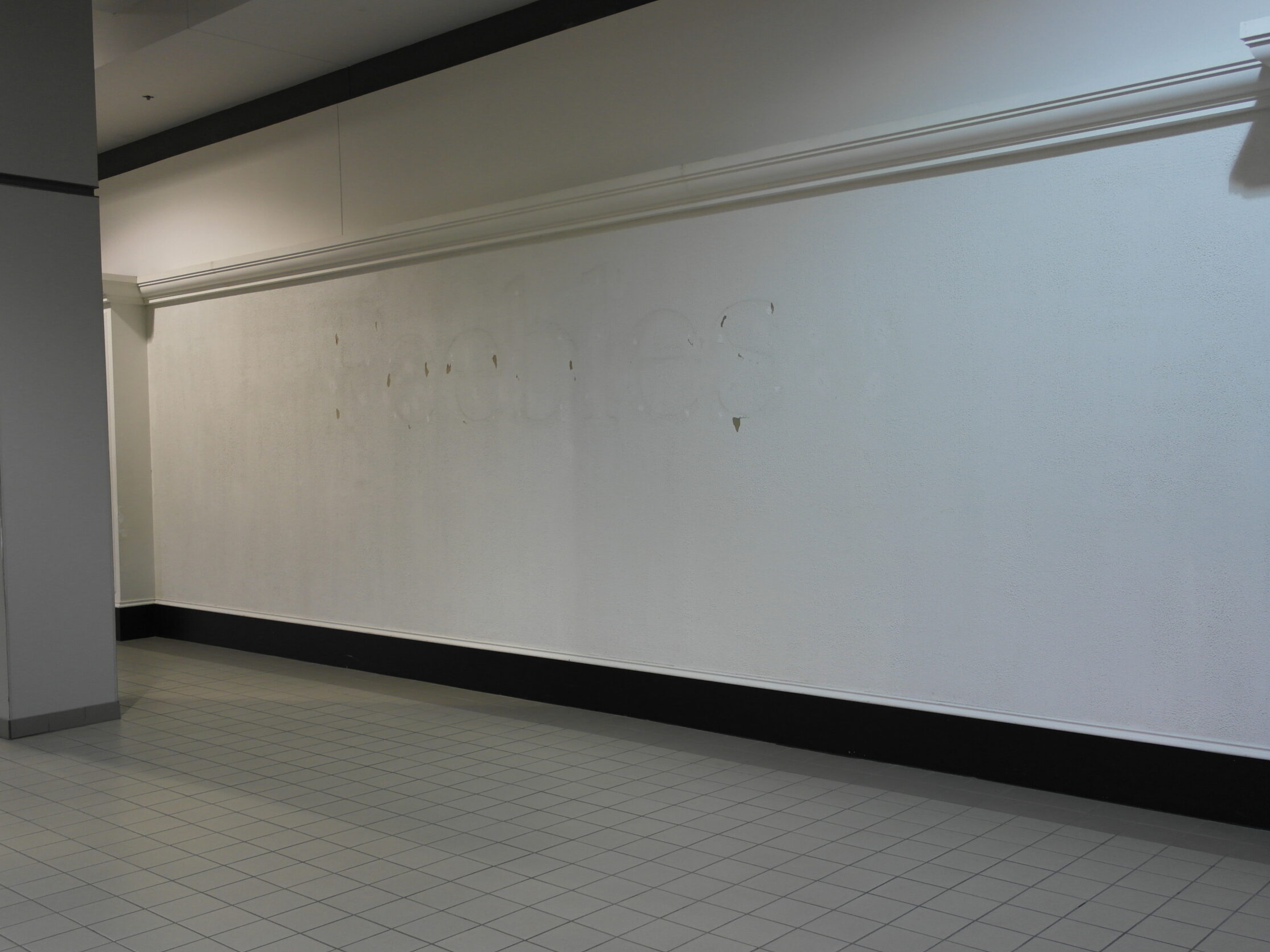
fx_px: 1211
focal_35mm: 33
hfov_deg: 55.3
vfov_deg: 42.9
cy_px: 480
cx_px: 672
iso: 400
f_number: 3.5
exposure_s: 1/80
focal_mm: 20
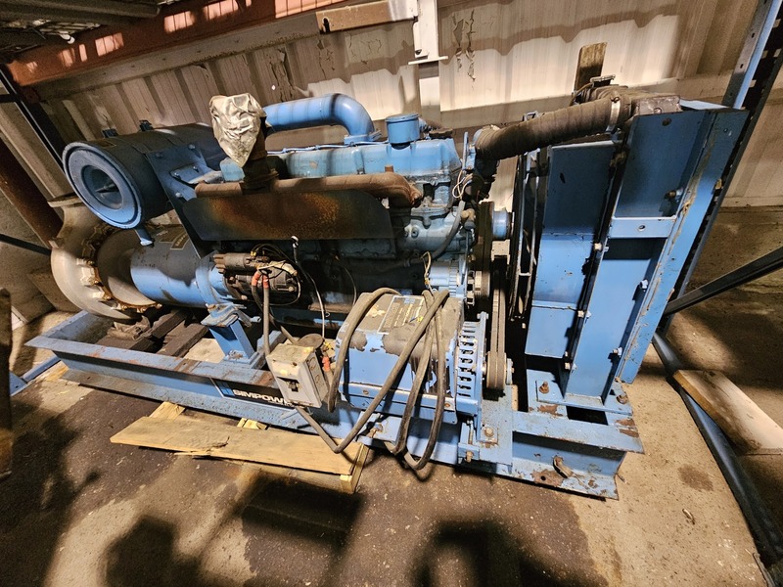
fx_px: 294
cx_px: 392
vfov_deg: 89.9
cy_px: 294
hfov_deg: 106.2
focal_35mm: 13
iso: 640
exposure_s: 1/30
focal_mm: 2.2
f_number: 2.2
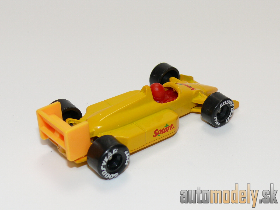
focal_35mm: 74
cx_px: 140
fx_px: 599
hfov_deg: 26.3
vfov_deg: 19.9
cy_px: 105
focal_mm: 11.3
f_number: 4
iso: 100
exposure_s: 1/40
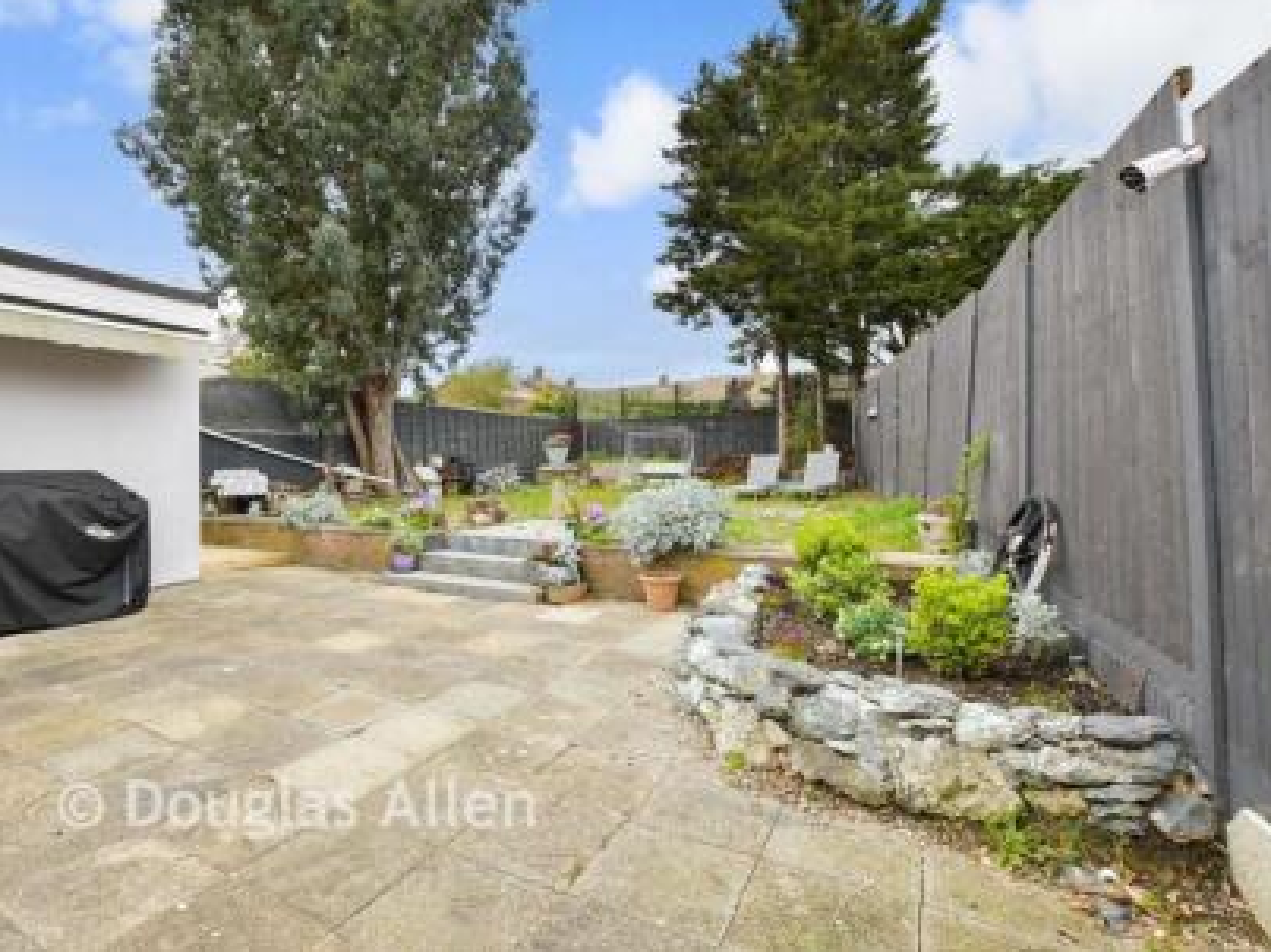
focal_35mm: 17
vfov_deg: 74.7
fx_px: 624
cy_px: 462
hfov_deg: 90.4
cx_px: 544
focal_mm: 10
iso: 80
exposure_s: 1/80
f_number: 8
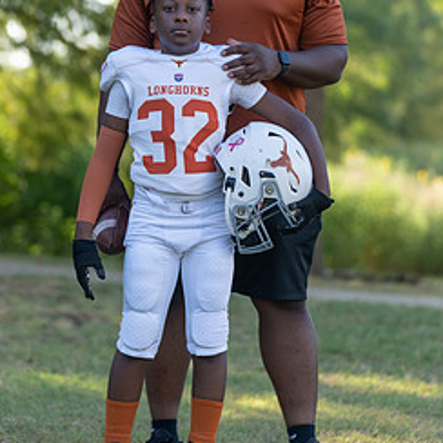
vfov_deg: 9.9
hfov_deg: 9.9
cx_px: 216
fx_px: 2563
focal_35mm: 177
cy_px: 142
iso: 125
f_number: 2.8
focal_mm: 113
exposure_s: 1/400
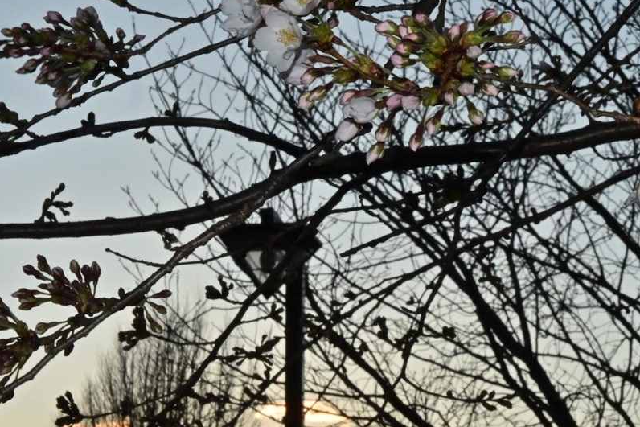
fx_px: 2009
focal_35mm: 113
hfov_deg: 18.0
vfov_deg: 12.1
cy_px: 235
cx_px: 454
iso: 500
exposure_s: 1/200
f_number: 29
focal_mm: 50
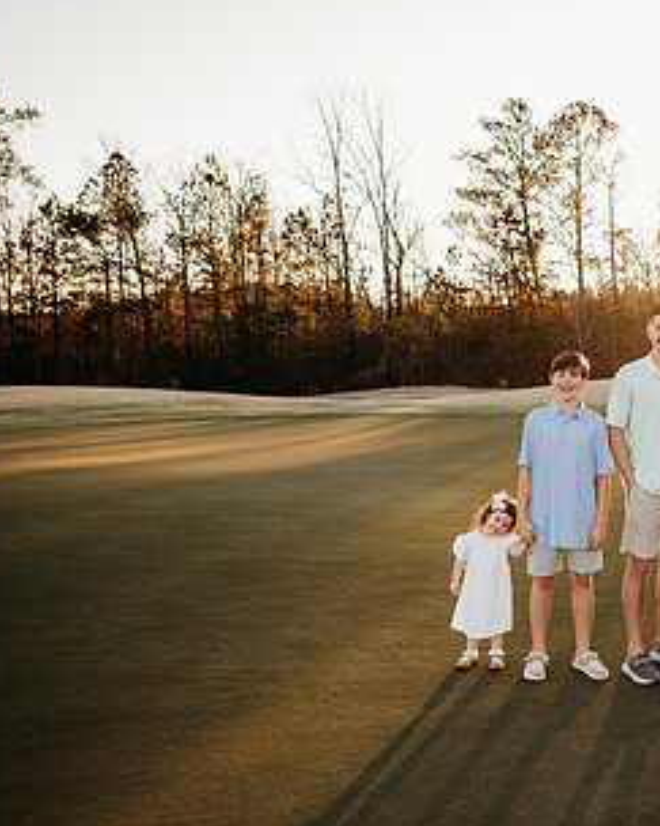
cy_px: 406
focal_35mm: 43
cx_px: 668
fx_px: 1050
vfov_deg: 42.9
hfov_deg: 32.0
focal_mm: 24
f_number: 2.5
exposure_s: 1/640
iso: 160
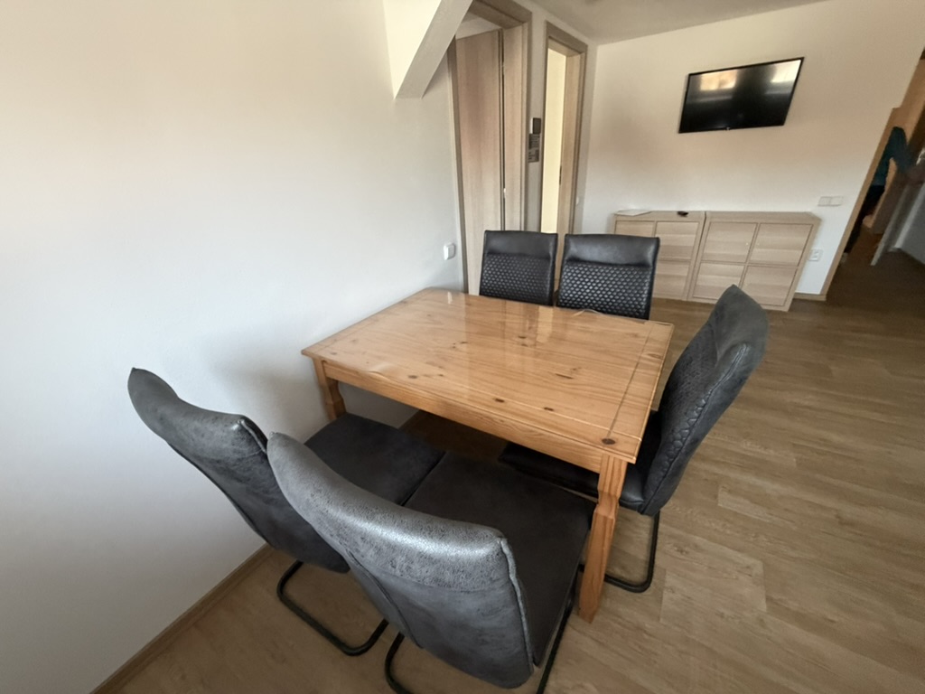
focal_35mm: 14
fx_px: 374
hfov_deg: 102.1
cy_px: 347
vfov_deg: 85.7
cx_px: 462
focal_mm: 2.22
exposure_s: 1/60
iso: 500
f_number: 2.2
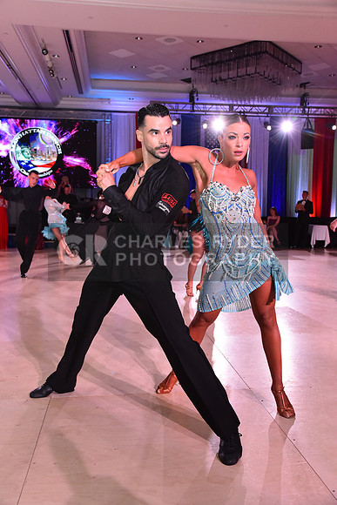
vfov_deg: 55.8
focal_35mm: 34
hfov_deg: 38.9
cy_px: 252
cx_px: 168
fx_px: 477
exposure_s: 1/320
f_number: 6.3
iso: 2500
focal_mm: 34
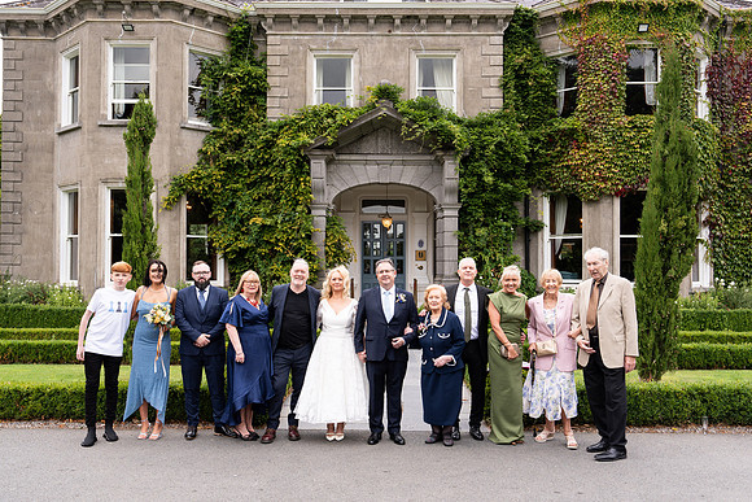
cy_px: 251
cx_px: 376
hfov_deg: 55.8
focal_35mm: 34
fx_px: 710
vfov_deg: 38.9
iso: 320
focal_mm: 34
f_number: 5.6
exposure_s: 1/200
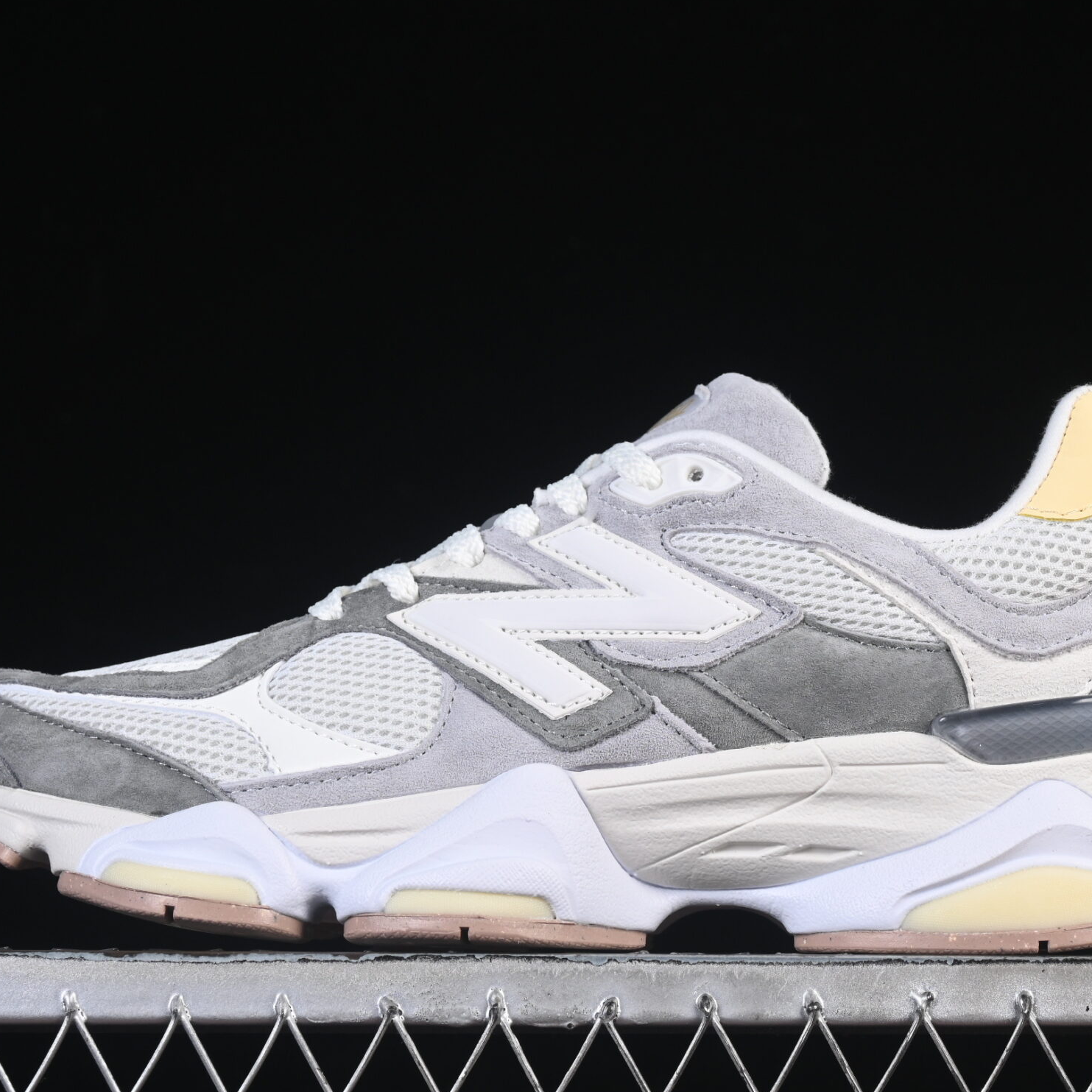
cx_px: 627
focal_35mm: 110
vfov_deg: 15.8
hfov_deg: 15.8
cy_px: 565
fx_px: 3926
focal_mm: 50
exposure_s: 1/80
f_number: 8
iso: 160
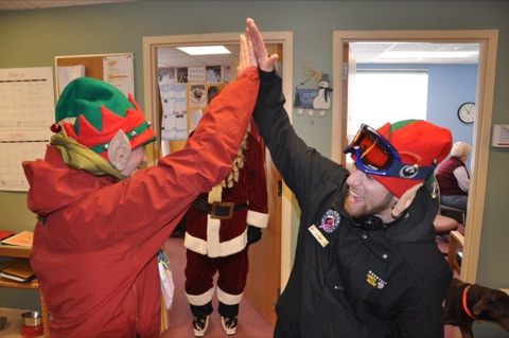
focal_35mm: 27
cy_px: 169
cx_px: 254
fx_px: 381
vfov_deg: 47.8
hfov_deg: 67.4
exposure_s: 1/125
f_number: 3.5
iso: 720
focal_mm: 18
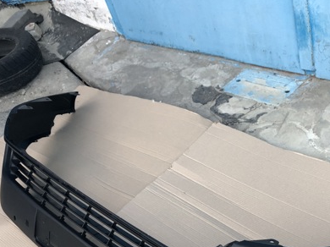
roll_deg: +17.3
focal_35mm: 46
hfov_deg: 40.6
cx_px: 225
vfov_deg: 31.0
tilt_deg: -42.5
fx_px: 438
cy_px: 181
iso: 20
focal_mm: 3.99
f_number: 1.8
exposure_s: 1/40
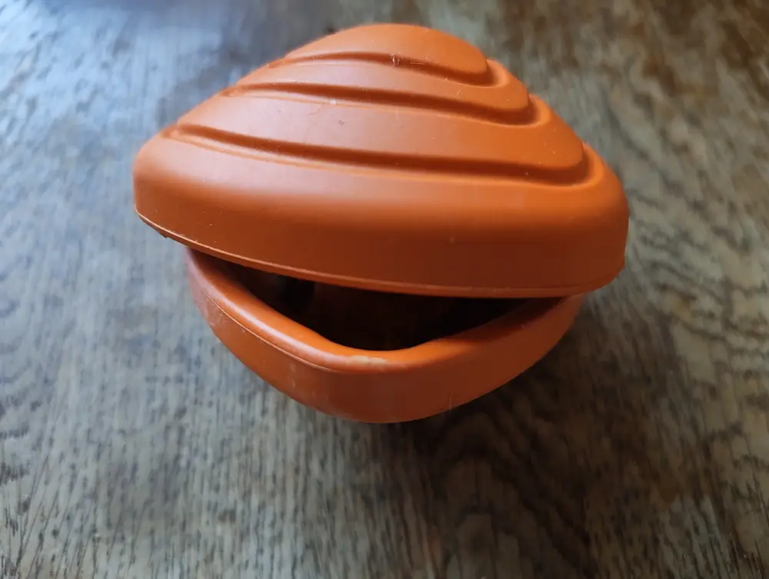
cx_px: 384
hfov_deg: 71.5
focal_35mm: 24
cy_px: 290
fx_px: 534
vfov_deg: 56.9
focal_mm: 5.56
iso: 133
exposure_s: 1/50
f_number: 1.88
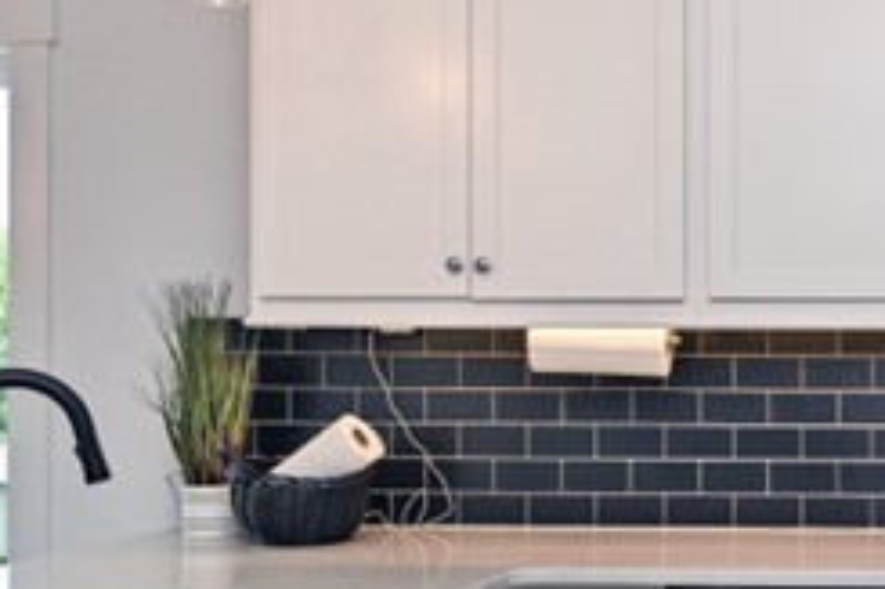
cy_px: 379
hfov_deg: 30.2
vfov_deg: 21.8
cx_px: 881
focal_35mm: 62
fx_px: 1523
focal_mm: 14
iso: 200
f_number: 5.6
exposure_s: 1/125
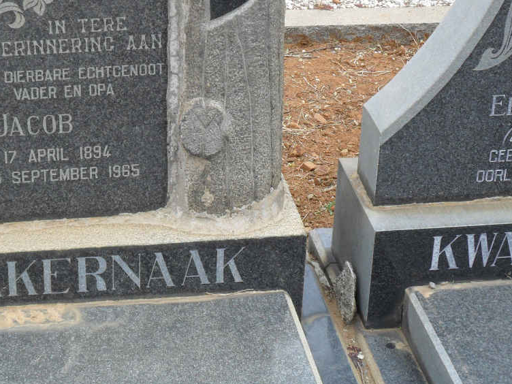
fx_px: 1228
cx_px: 134
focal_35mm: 83
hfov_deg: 23.3
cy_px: 83
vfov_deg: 17.6
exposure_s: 1/90
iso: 100
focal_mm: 9.3
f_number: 5
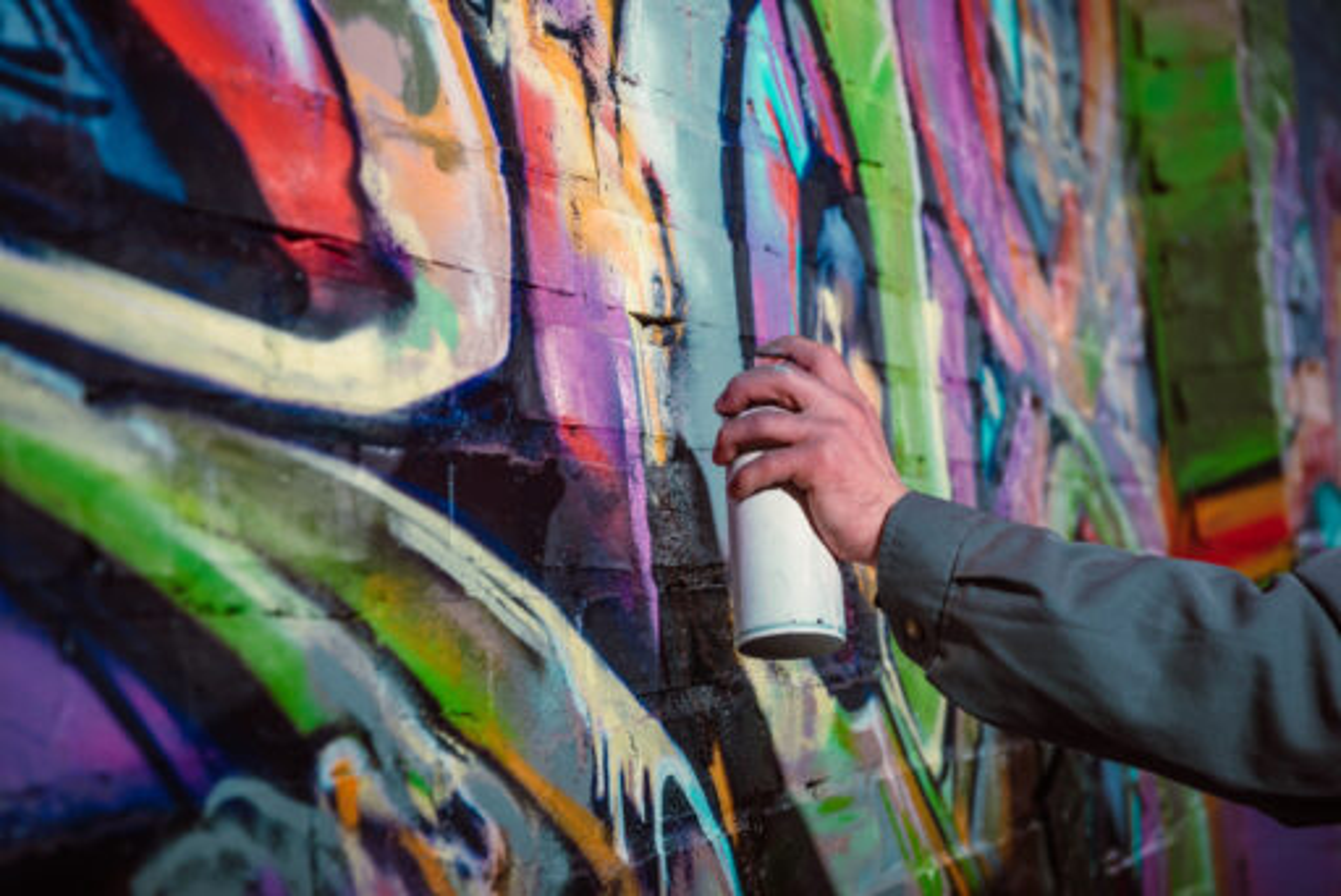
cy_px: 448
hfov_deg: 28.8
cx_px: 670
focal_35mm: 70
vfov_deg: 19.5
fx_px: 2609
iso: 160
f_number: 4.5
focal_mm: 70
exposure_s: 1/200
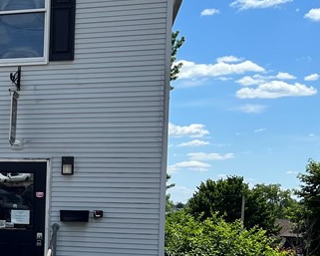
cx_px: -178
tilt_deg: -2.7
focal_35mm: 81
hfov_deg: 19.9
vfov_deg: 18.7
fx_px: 767
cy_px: 210
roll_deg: +0.0
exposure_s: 1/3215
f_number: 1.6
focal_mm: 5.1
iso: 50
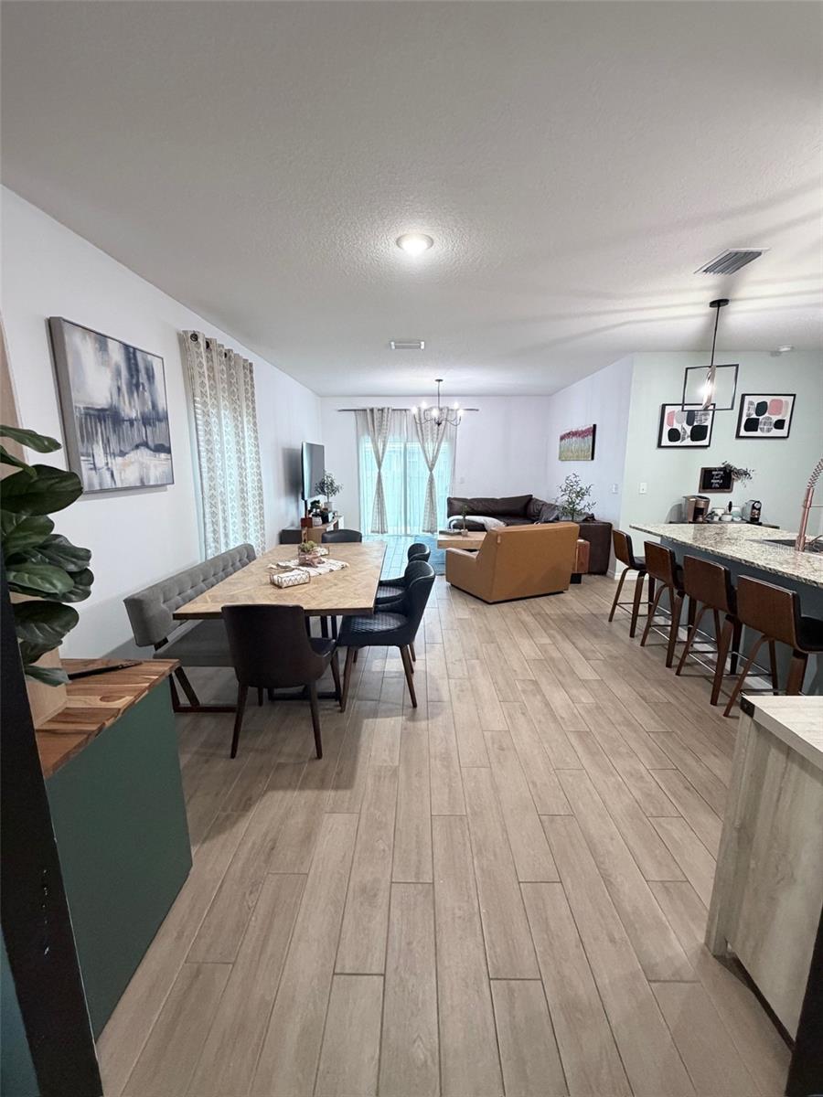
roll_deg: +0.4
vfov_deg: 102.1
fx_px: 444
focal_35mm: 14
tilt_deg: -10.3
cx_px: 412
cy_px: 548
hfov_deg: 85.7
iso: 400
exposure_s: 1/60
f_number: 2.2
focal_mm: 2.22
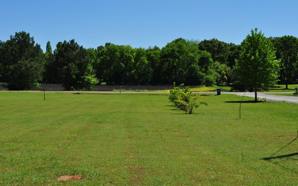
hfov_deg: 37.2
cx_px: 149
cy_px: 95
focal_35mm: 55
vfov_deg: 23.8
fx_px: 443
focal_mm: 35
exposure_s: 1/400
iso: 200
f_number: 10
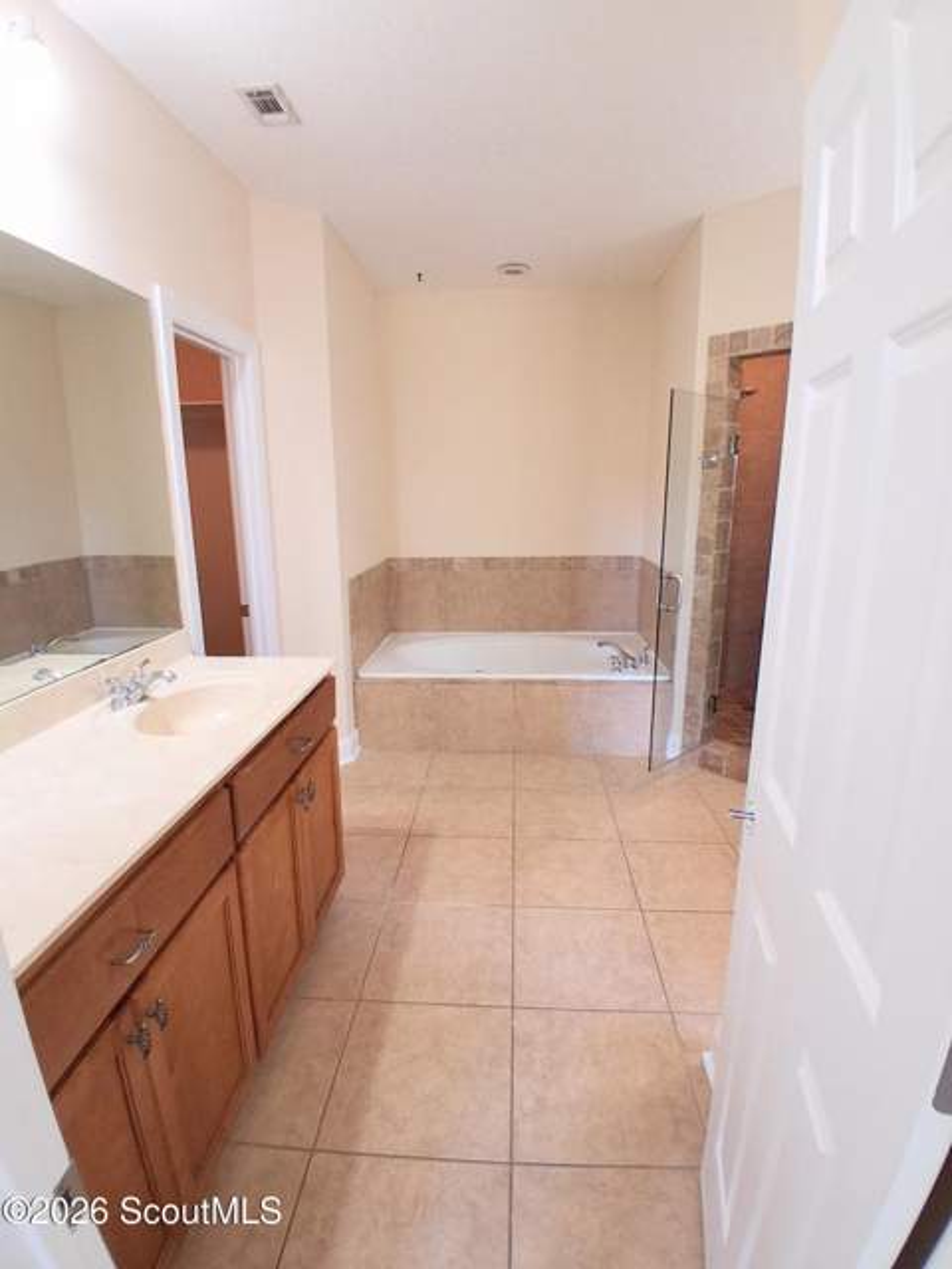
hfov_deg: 74.7
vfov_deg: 91.0
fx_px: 623
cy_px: 634
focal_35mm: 17
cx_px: 476
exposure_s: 1/40
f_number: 2.2
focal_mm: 1.4
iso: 160
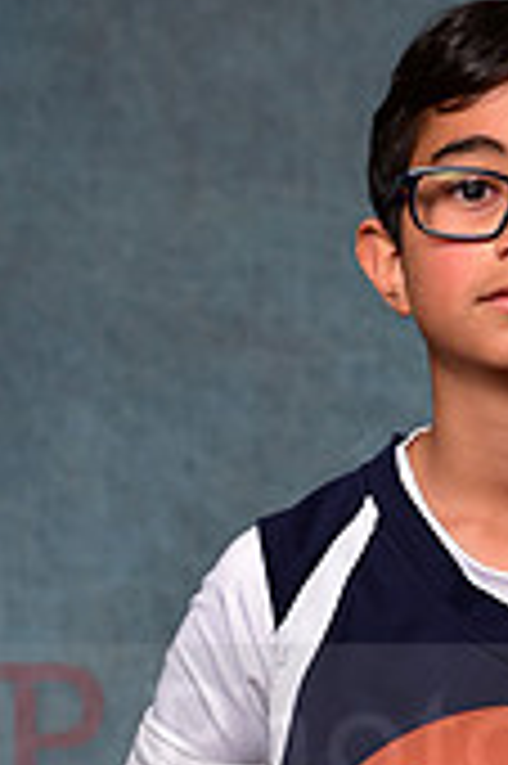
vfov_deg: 8.6
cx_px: 470
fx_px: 5069
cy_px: 706
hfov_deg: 5.7
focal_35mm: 239
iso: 100
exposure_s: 1/200
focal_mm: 70
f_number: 5
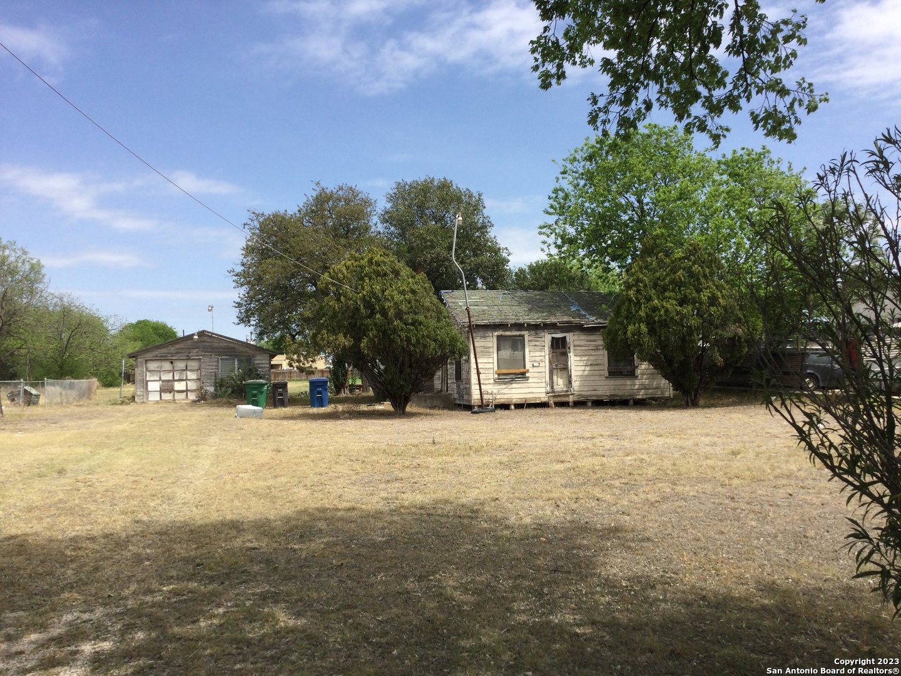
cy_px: 338
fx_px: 807
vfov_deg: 45.4
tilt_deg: +2.7
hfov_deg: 58.4
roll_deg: -0.4
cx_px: 450
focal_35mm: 31
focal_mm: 3.3
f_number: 2.4
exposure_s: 1/1101
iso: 25
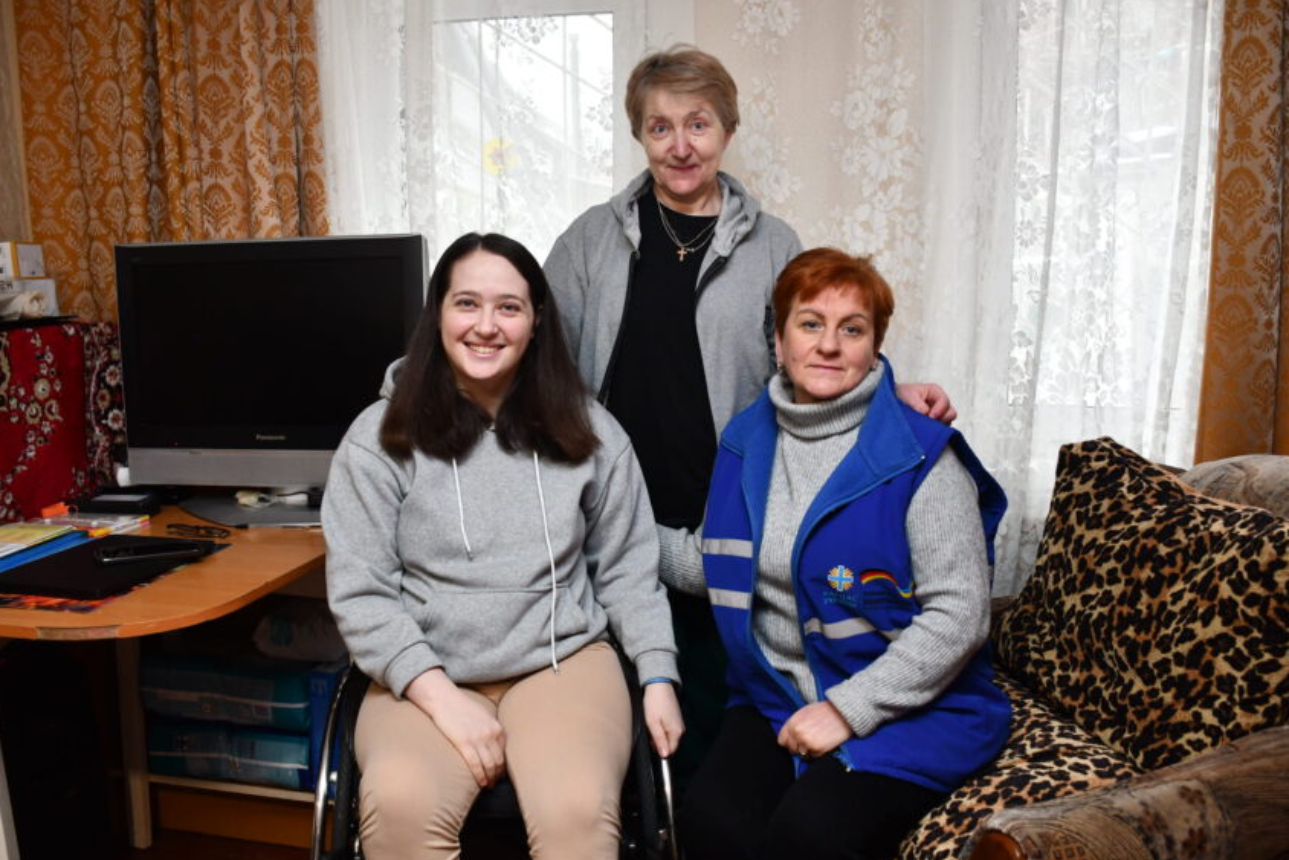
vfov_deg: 43.6
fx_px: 1074
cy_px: 432
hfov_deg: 61.9
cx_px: 649
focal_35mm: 30
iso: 1100
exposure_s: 1/60
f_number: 4
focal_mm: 18
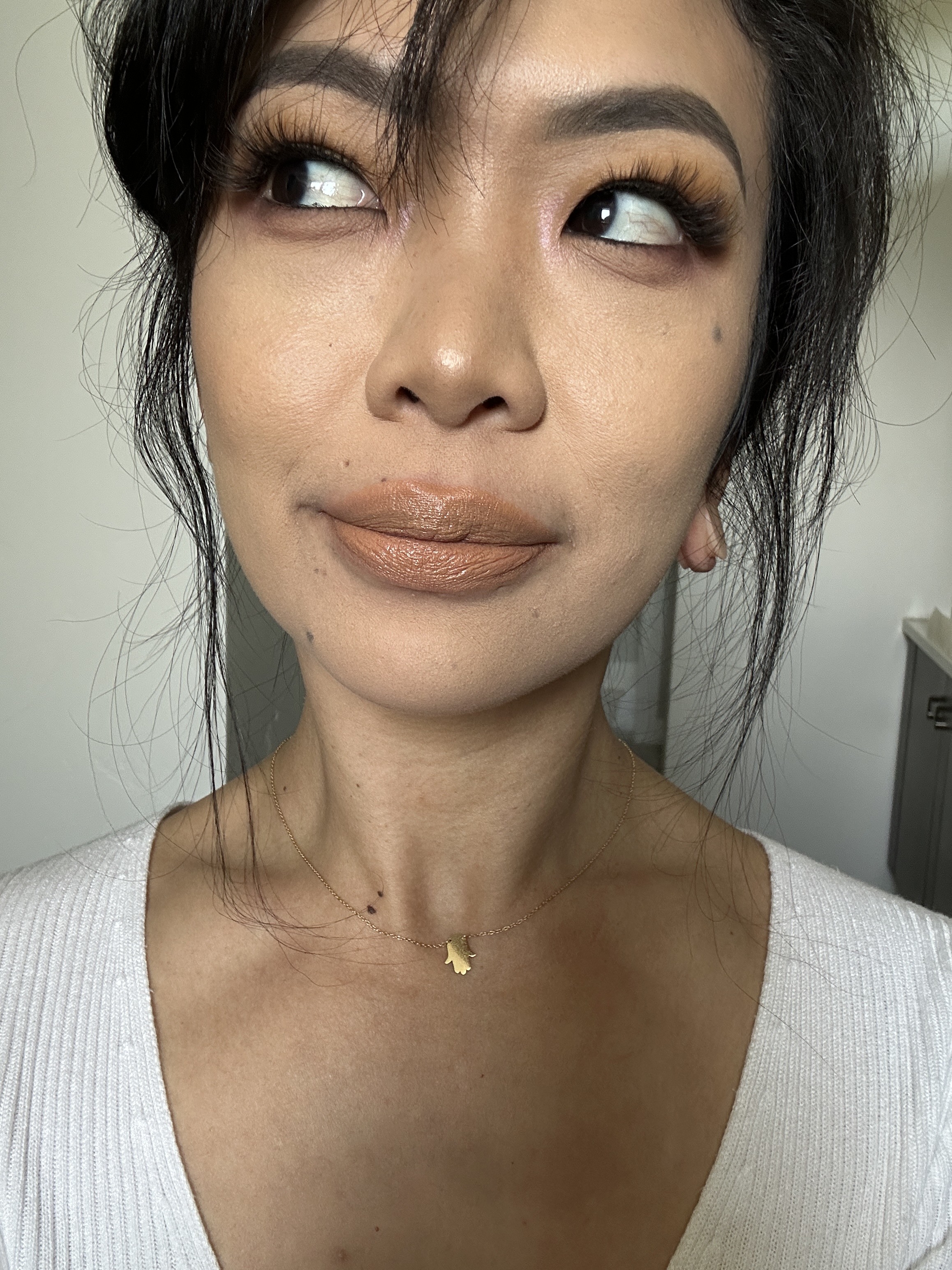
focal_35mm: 30
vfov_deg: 60.0
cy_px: 635
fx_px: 1100
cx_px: 476
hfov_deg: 46.8
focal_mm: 2.69
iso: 100
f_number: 1.9
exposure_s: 1/60
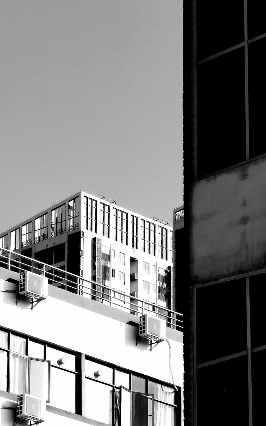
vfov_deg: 10.2
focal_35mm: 205
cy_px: 240
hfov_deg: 6.4
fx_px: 2378
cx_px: 118
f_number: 3.4
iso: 50
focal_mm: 14.46
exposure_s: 1/982
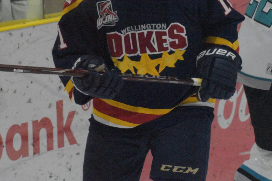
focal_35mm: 331
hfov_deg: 6.2
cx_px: 189
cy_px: 40
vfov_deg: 4.2
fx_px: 2501
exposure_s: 1/400
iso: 10000
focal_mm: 112
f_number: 11
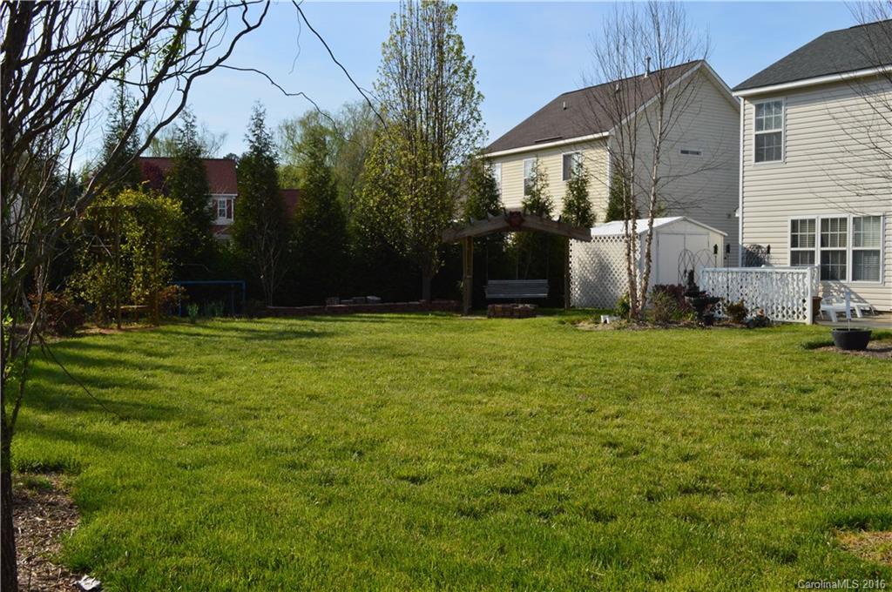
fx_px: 891
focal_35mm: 36
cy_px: 296
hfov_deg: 53.2
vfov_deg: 36.8
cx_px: 446
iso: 400
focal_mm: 24
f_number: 11
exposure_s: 1/400
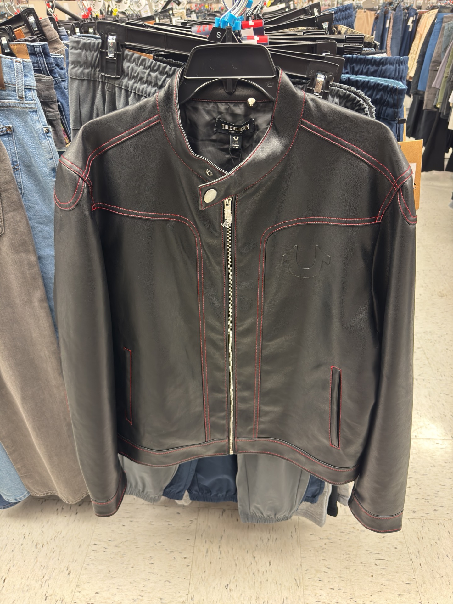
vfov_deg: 71.6
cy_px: 302
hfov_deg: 56.8
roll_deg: +1.2
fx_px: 419
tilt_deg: -32.3
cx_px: 226
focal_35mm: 24
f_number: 1.78
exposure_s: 1/41
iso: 320
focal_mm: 6.76
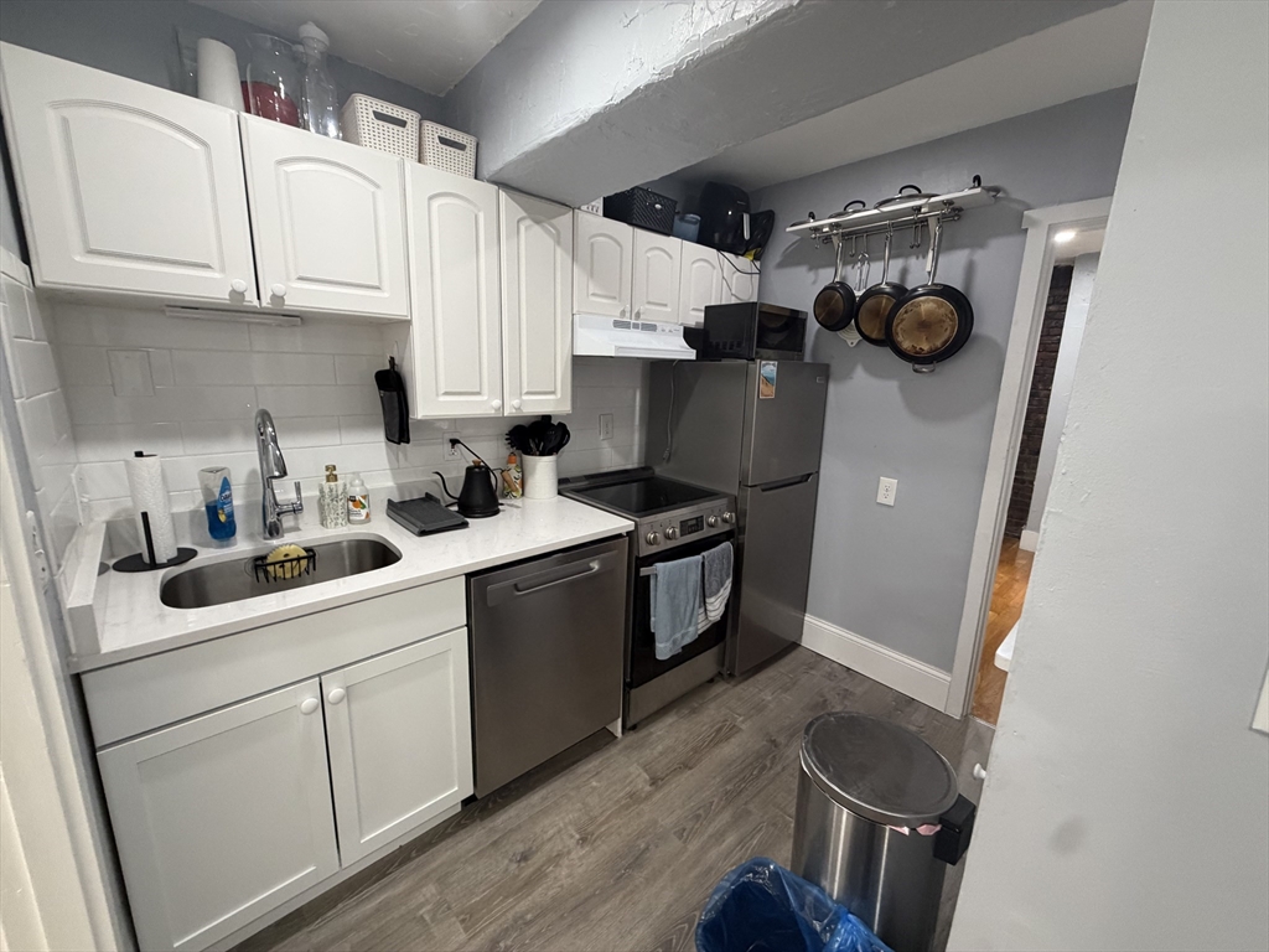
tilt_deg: -12.1
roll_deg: -1.3
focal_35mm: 14
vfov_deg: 85.7
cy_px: 476
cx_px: 634
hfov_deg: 102.1
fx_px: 513
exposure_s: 1/60
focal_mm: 2.22
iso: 320
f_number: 2.2
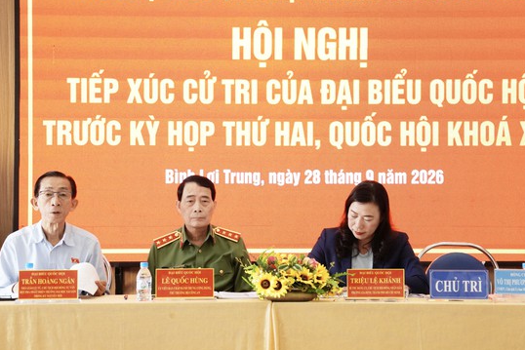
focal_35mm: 110
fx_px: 1605
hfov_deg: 18.6
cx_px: 262
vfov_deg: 12.5
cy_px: 149
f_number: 2.8
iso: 1000
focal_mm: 54
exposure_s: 1/160
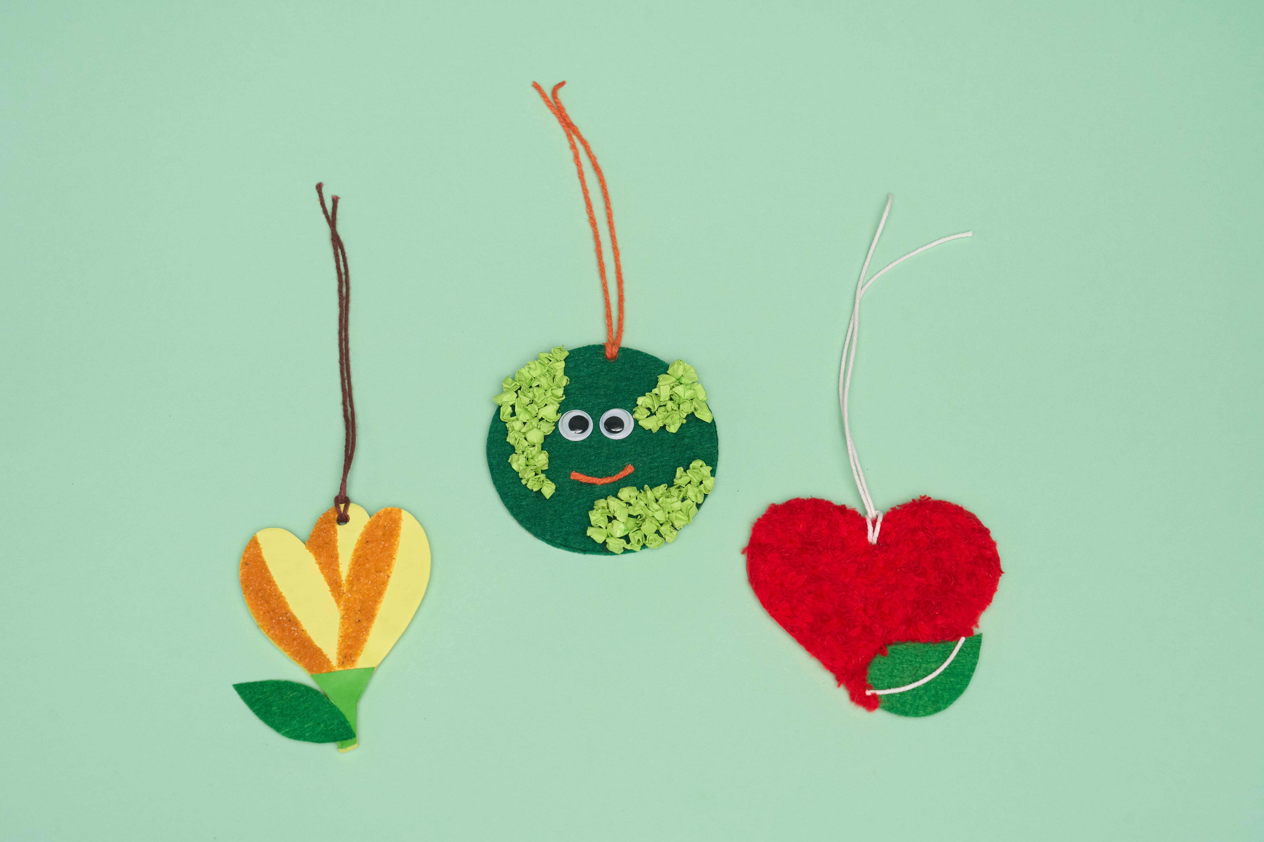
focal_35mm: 61
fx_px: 2142
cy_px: 421
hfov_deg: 32.9
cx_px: 632
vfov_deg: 22.3
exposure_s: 1/80
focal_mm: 61
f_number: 9
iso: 1250
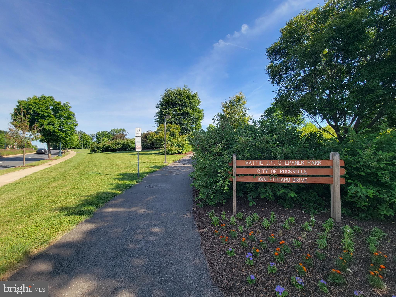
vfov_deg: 89.9
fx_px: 149
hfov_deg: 106.2
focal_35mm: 13
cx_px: 198
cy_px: 148
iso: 50
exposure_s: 1/681
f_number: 2.2
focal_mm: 2.2
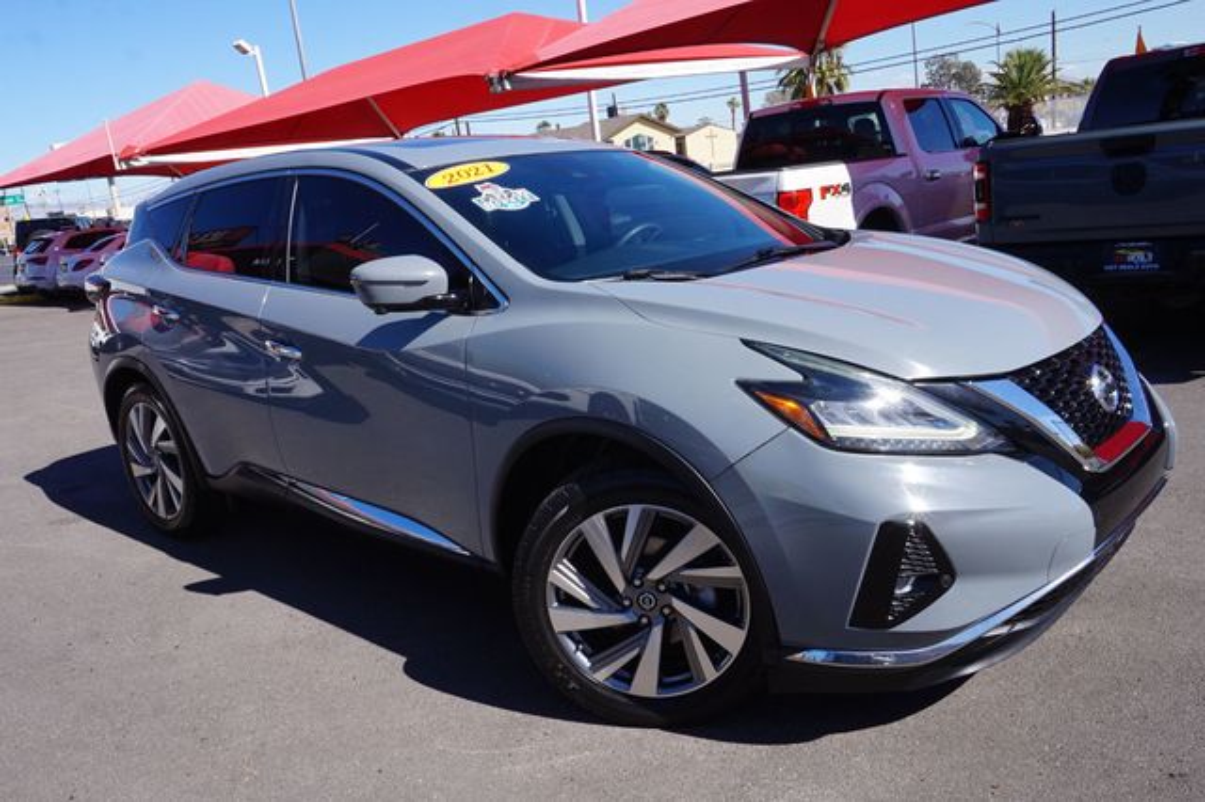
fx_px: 1004
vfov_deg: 43.6
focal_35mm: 30
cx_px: 602
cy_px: 401
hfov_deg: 62.0
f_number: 13
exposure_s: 1/80
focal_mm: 20
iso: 100
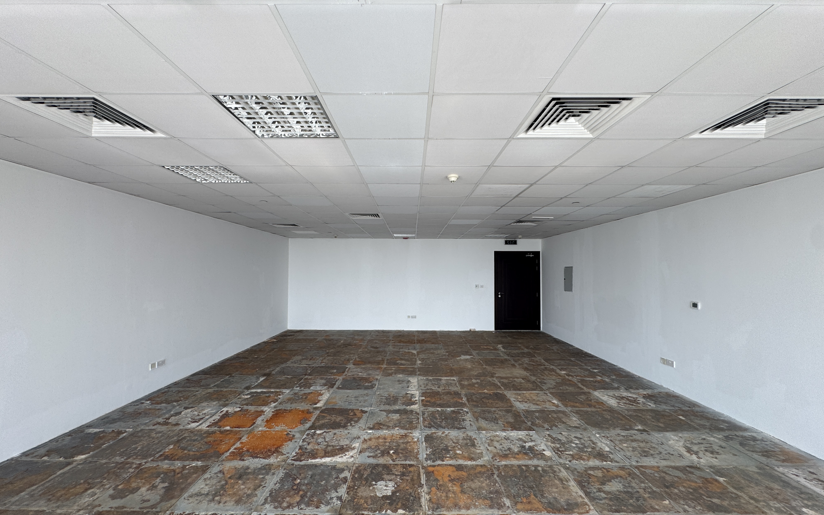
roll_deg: +0.1
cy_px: 263
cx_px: 411
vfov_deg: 74.8
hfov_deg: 101.5
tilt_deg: +1.0
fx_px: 337
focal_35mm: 15
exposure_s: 1/109
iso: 40
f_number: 2.2
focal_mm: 2.22
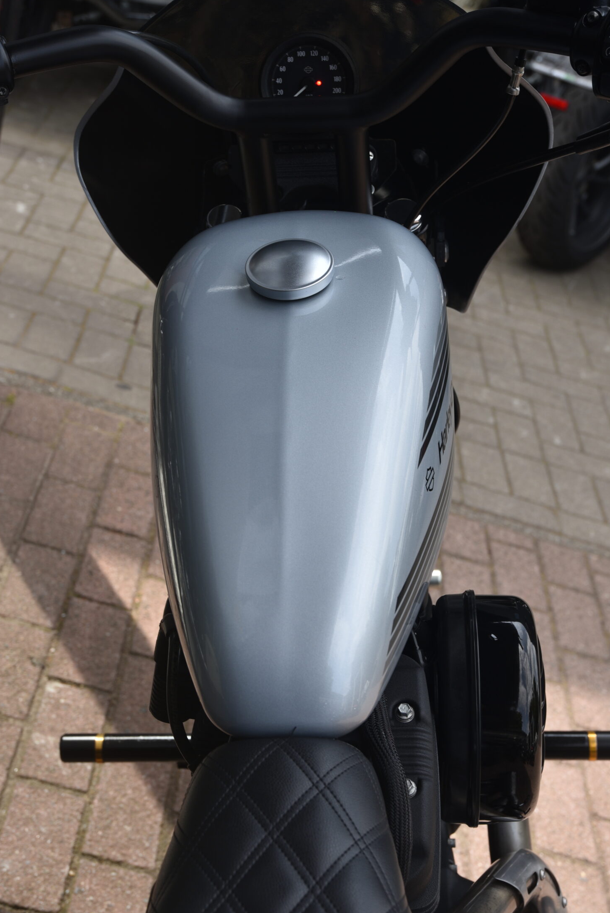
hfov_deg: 22.3
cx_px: 308
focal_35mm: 61
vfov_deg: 32.9
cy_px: 443
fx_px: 1549
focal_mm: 52
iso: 100
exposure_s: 1/160
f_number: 6.3
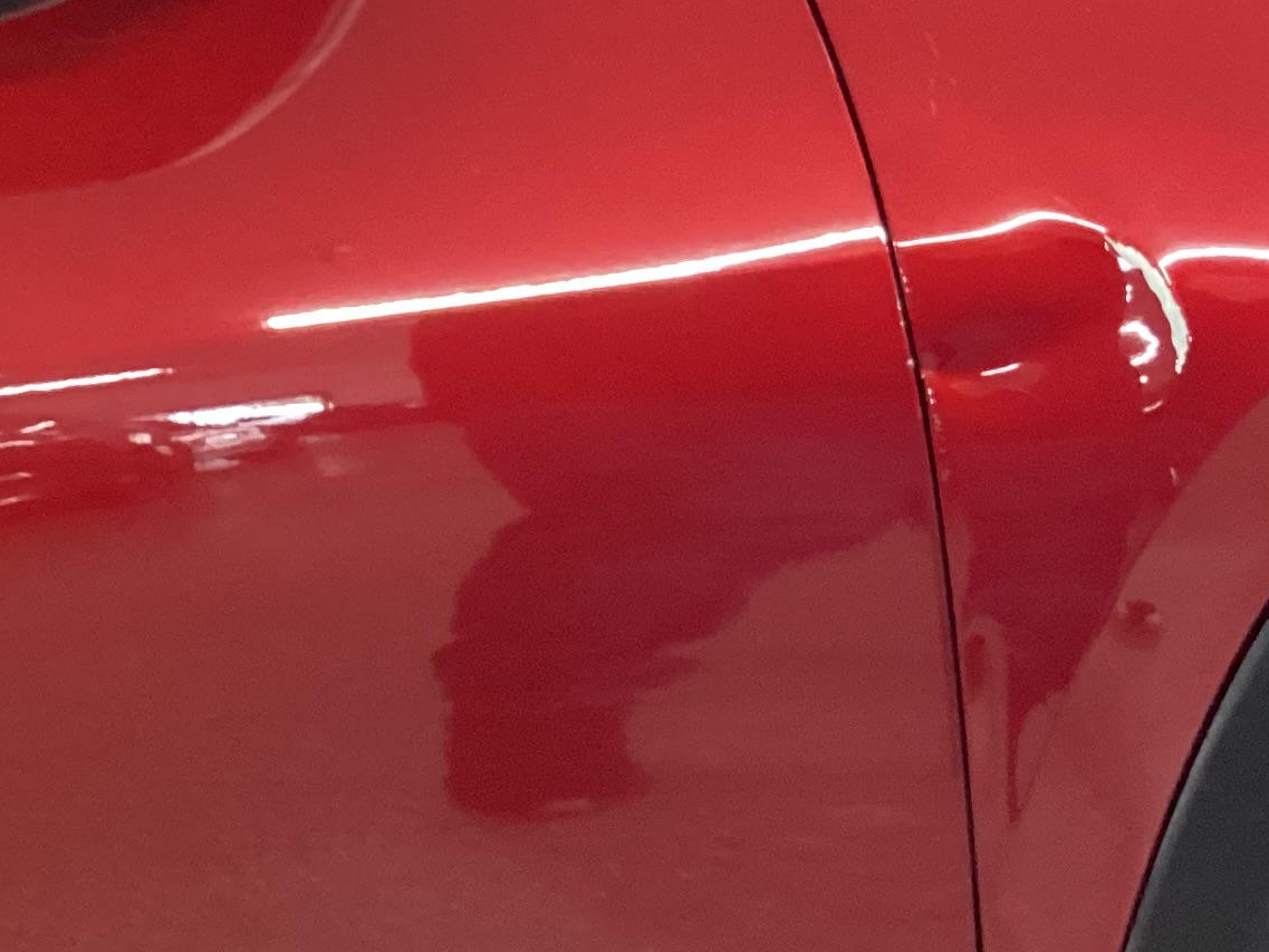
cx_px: 1439
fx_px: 3263
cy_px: 283
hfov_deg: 20.8
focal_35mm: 89
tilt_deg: -28.3
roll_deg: +5.2
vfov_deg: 16.5
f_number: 2.4
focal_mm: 3.3
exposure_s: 1/30
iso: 400
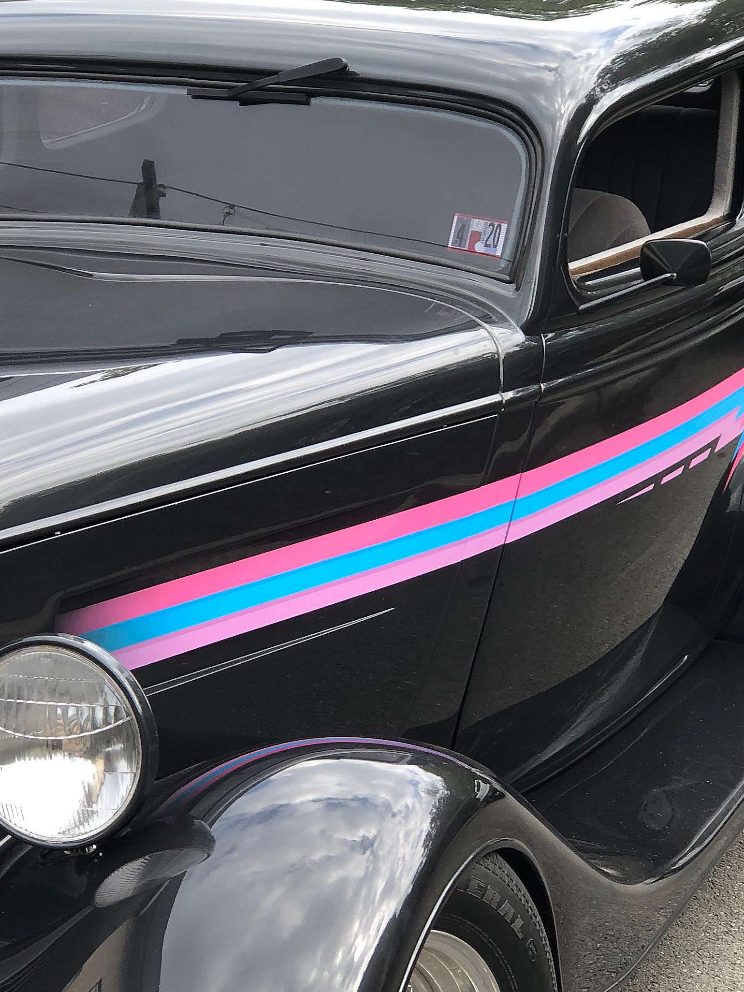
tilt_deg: -11.5
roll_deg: +1.6
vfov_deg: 17.6
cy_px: 567
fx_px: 3210
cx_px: 337
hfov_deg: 13.2
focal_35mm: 112
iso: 25
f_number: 2.8
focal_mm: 6.6
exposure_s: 1/120
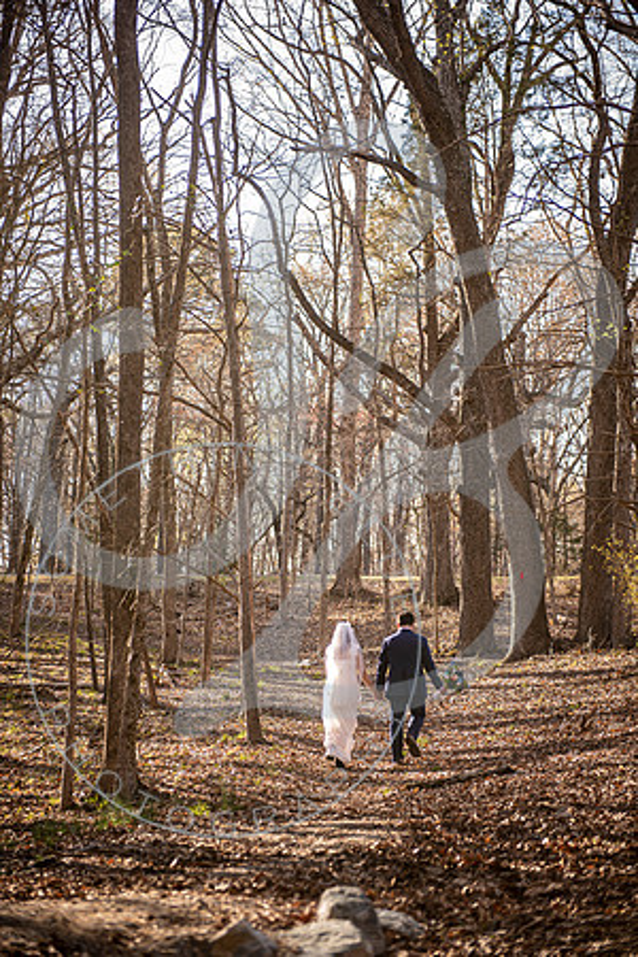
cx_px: 319
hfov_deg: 19.5
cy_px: 478
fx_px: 1861
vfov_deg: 28.8
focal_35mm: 70
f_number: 2.8
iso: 100
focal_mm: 70
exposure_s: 1/125
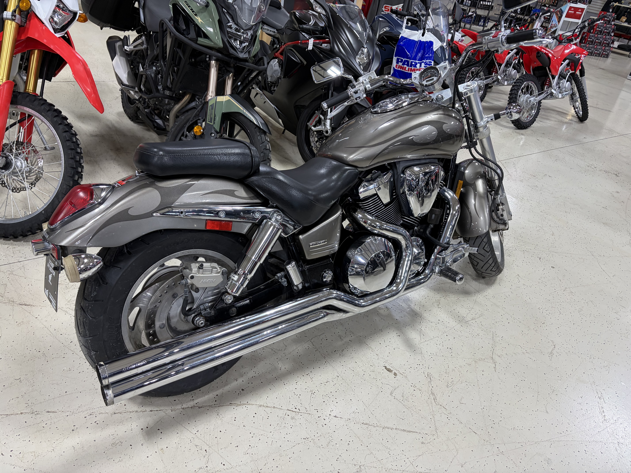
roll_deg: -11.6
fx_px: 474
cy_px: 236
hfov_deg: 67.3
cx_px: 316
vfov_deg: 53.1
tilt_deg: -35.0
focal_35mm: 26
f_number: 1.6
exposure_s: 1/60
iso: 125
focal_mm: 5.96
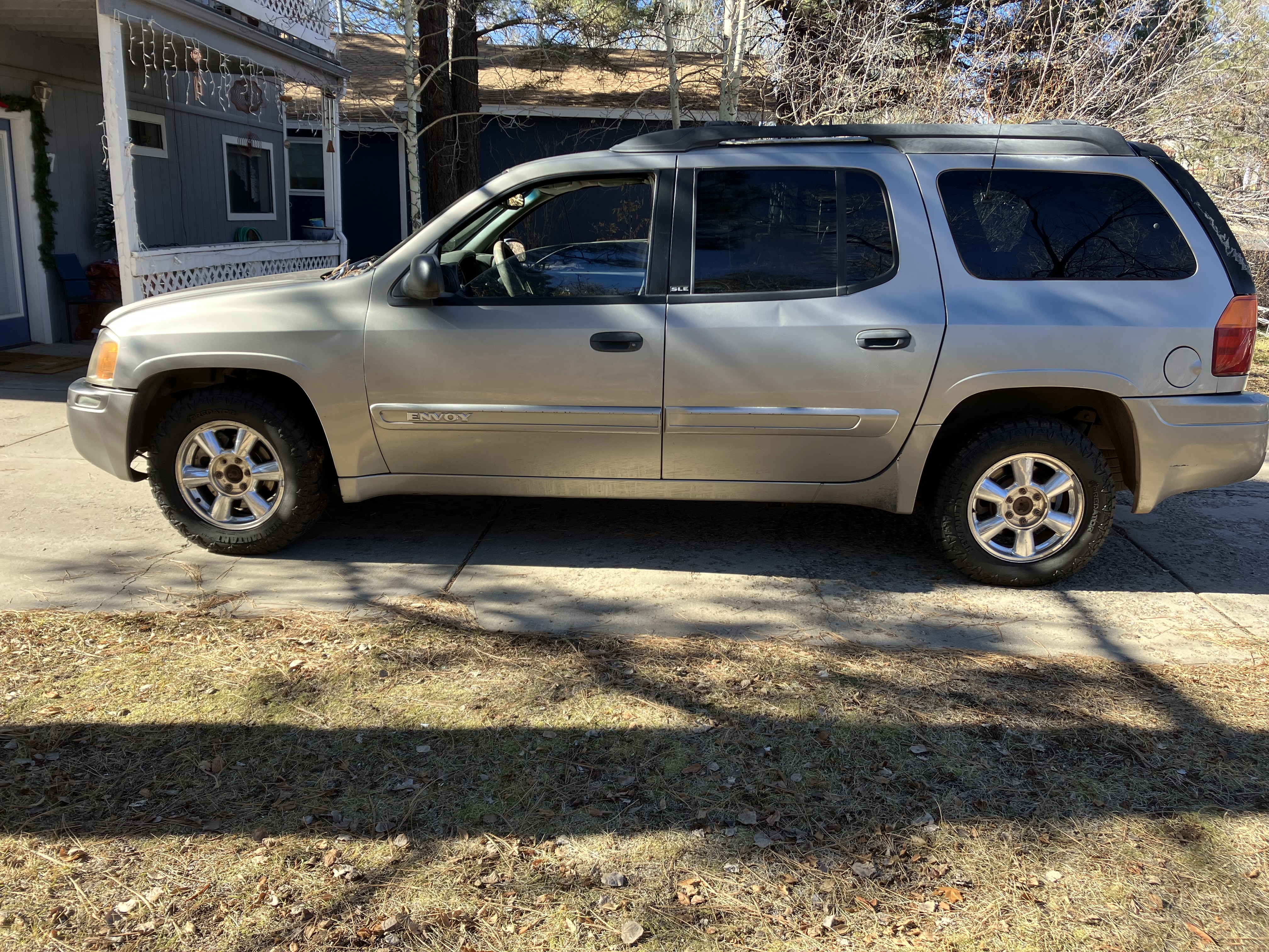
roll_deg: -2.2
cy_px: 476
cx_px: 634
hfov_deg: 63.4
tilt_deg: -14.4
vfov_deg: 49.7
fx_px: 1026
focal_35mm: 28
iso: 32
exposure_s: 1/340
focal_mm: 3.99
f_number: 1.8
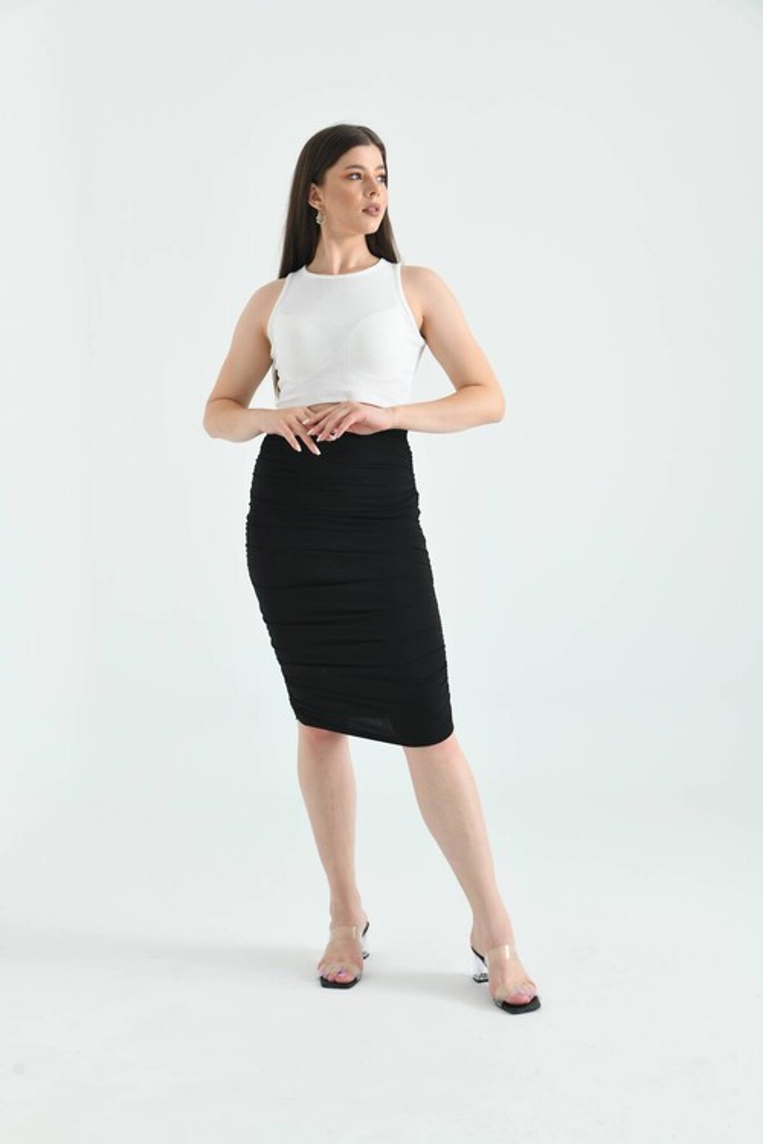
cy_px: 572
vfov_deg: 44.5
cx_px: 382
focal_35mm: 44
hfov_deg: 30.5
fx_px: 1399
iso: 100
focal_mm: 44
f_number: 6.3
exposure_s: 1/125
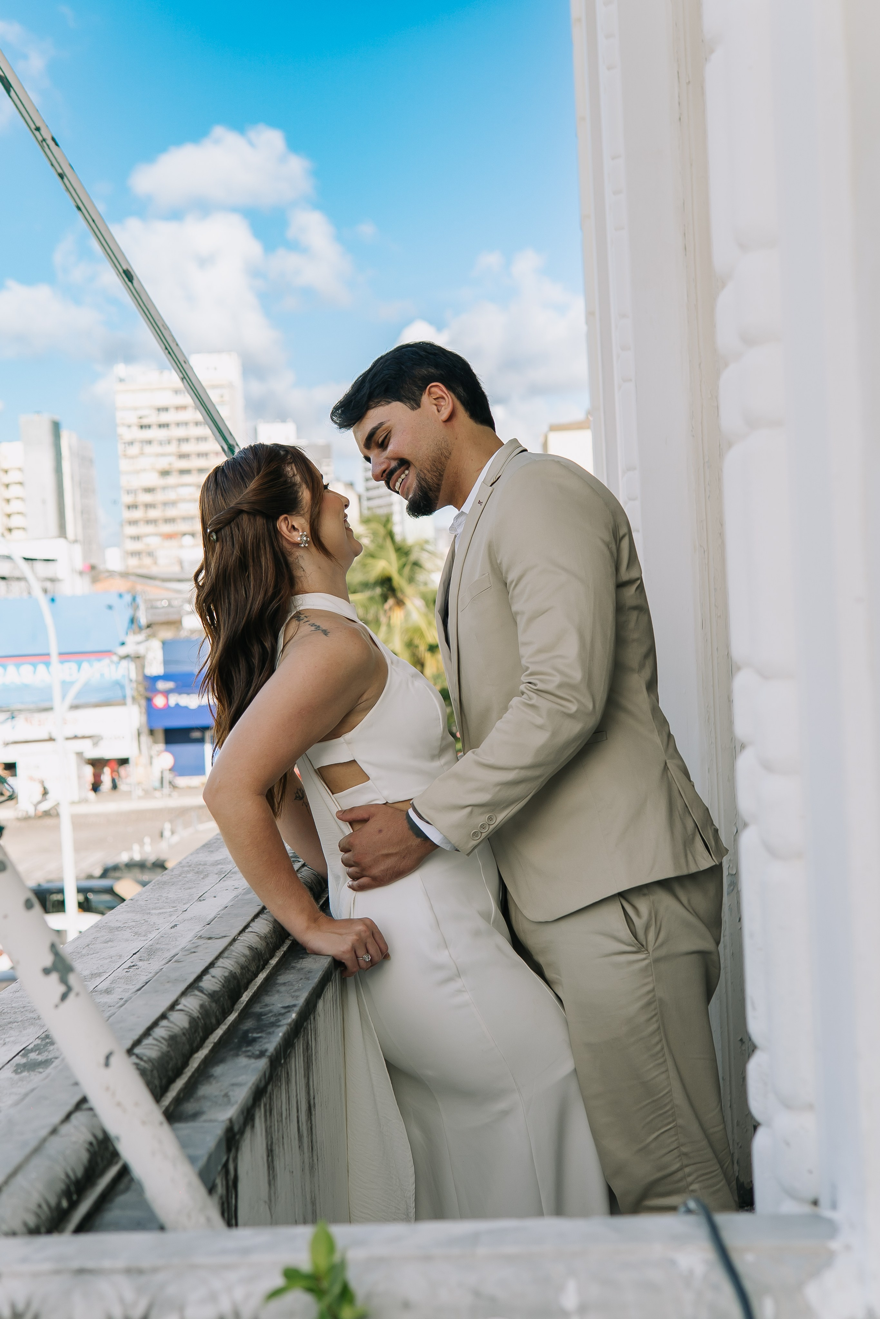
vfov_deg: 43.6
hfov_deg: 29.9
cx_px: 440
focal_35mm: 45
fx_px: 1650
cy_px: 660
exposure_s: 1/400
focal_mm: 30
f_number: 3.2
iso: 100
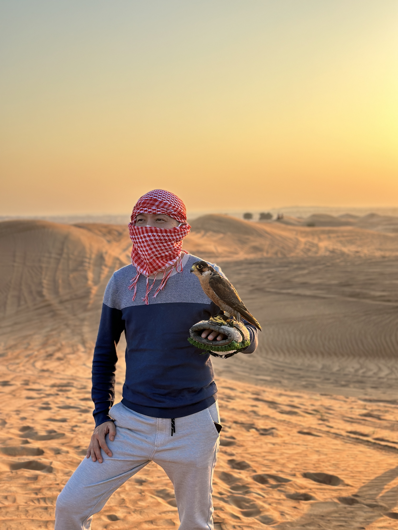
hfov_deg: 30.3
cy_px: 265
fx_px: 736
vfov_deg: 39.7
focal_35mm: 48
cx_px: 199
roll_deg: +0.7
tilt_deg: -4.2
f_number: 1.78
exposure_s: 1/1783
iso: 80
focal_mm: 6.86
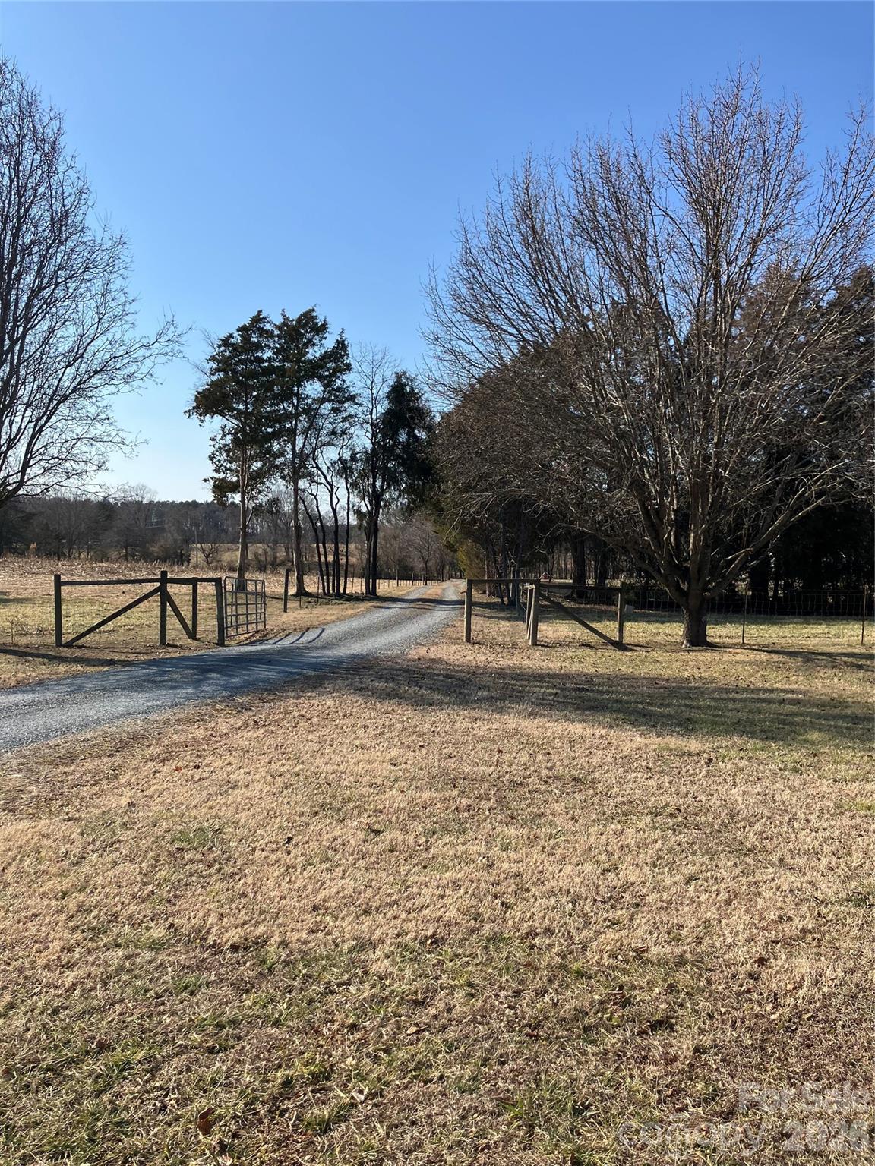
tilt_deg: -0.9
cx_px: 438
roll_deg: -2.7
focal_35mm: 28
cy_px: 583
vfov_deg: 63.4
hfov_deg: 49.7
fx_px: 944
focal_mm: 3.99
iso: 32
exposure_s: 1/1869
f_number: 1.8
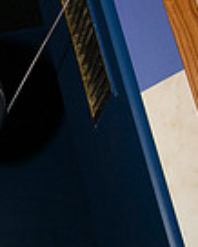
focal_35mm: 121
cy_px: -122
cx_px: -73
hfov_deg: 12.3
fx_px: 885
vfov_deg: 14.8
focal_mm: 26
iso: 800
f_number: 9.5
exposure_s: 1/45
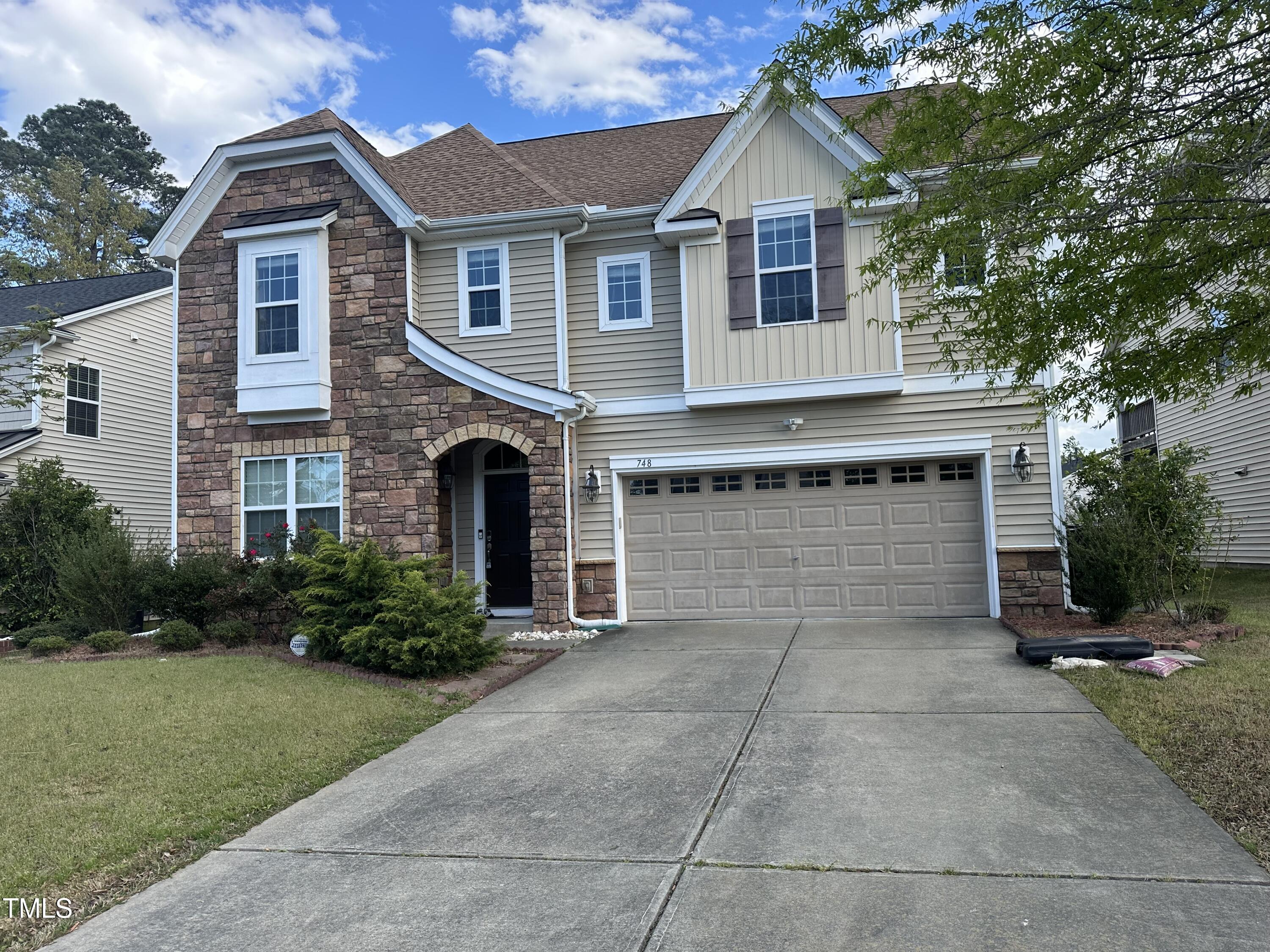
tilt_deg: +4.2
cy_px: 476
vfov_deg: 56.8
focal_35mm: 24
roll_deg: +2.2
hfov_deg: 71.6
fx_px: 881
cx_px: 635
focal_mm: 6.86
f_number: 1.78
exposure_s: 1/1157
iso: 80
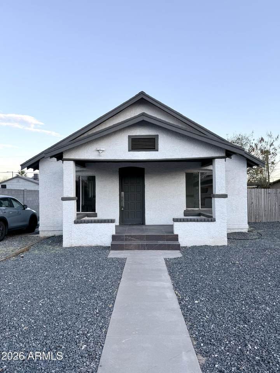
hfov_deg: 56.8
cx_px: 140
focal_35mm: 24
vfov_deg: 71.6
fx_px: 259
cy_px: 186
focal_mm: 6.76
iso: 80
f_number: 1.78
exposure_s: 1/433
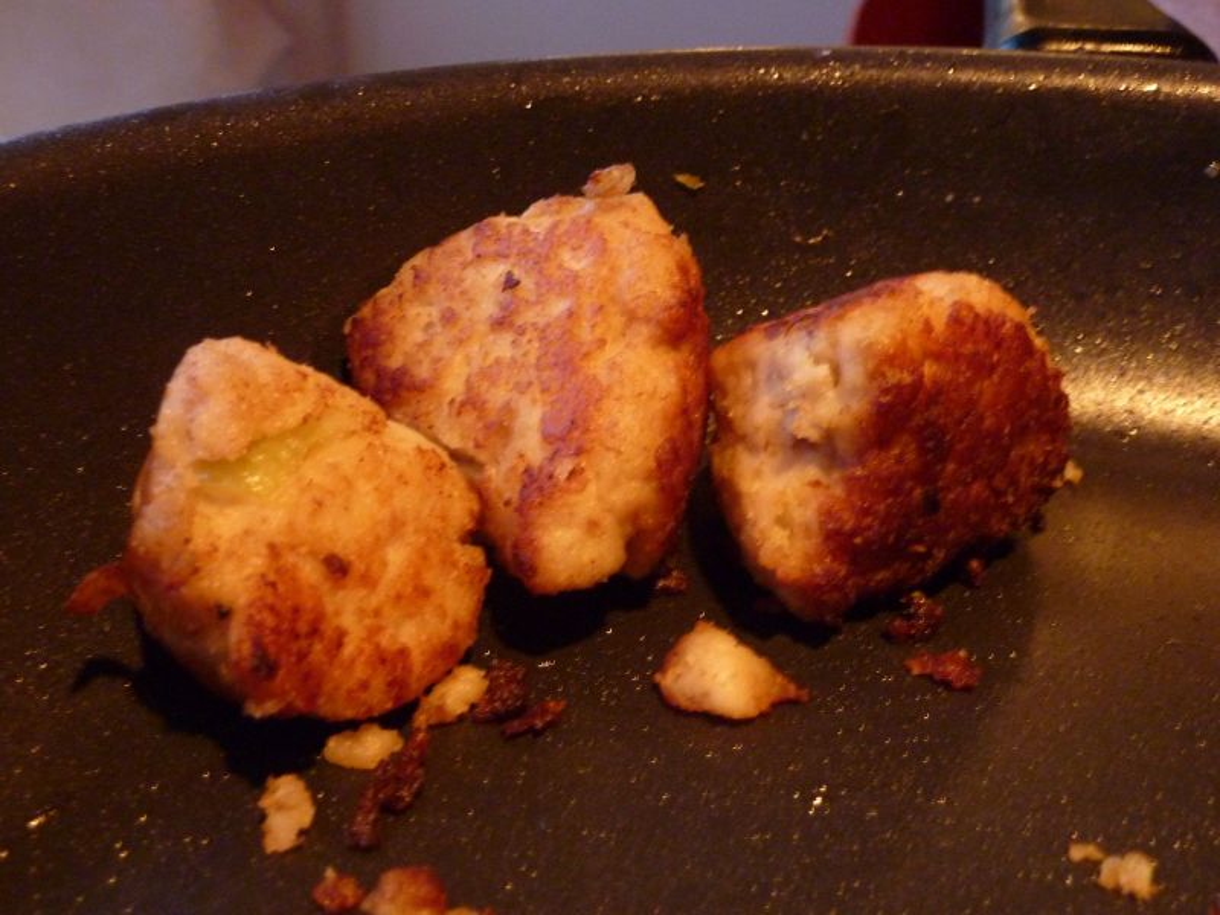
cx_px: 610
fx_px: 1234
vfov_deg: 40.7
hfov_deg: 52.6
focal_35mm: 35
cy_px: 458
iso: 400
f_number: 3.5
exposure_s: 1/10
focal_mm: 5.7
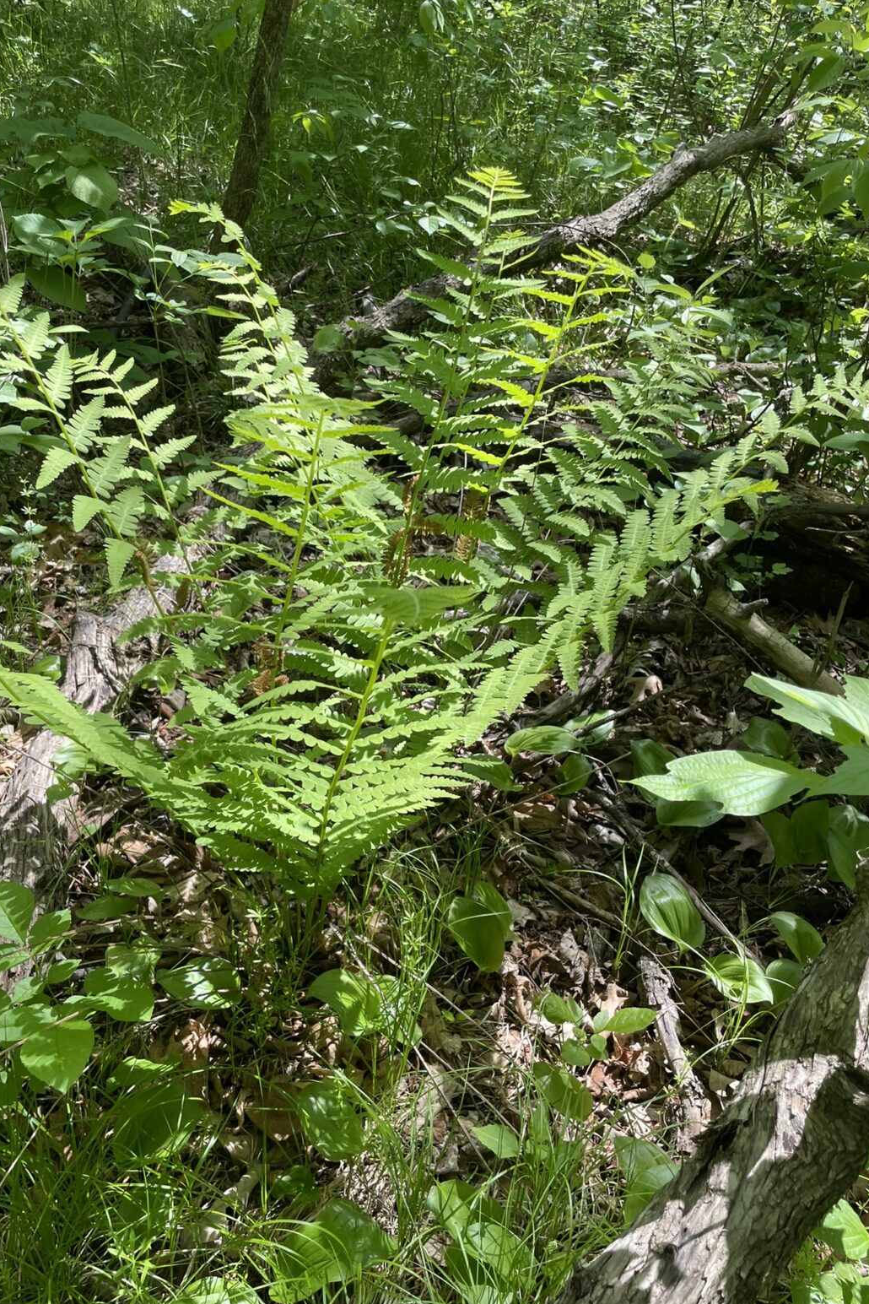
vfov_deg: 65.5
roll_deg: -7.0
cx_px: 380
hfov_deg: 46.3
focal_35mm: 28
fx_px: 1014
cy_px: 647
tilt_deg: -42.4
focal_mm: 4.2
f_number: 1.6
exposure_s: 1/498
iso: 32
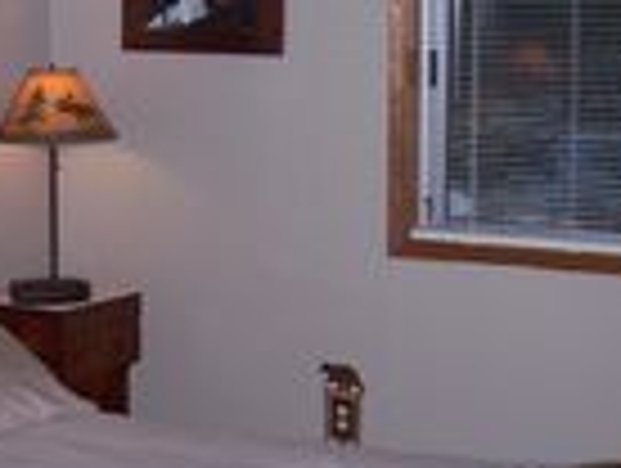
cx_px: 148
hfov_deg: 18.7
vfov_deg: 14.3
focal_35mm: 104
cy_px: 252
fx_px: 1869
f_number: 2.8
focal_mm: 8
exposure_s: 1/60
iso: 100
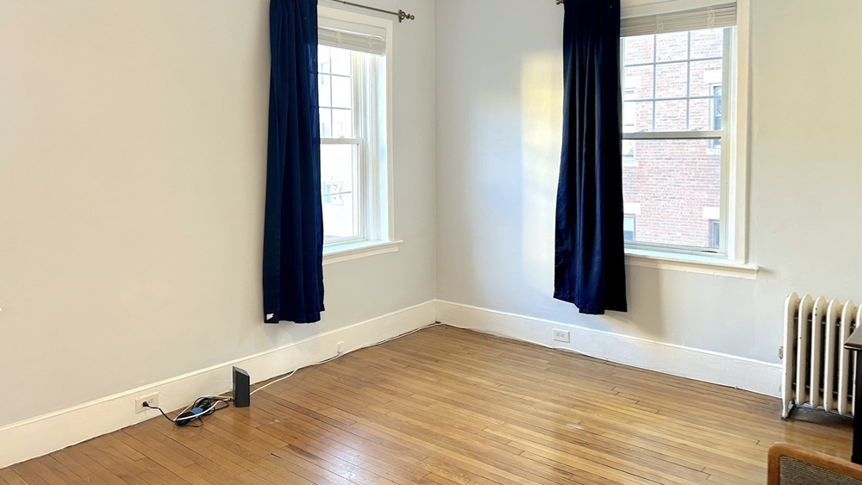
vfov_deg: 39.9
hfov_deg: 66.0
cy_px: 180
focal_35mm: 29
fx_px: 663
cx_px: 422
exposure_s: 1/60
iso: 200
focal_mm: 5.7
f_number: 1.5
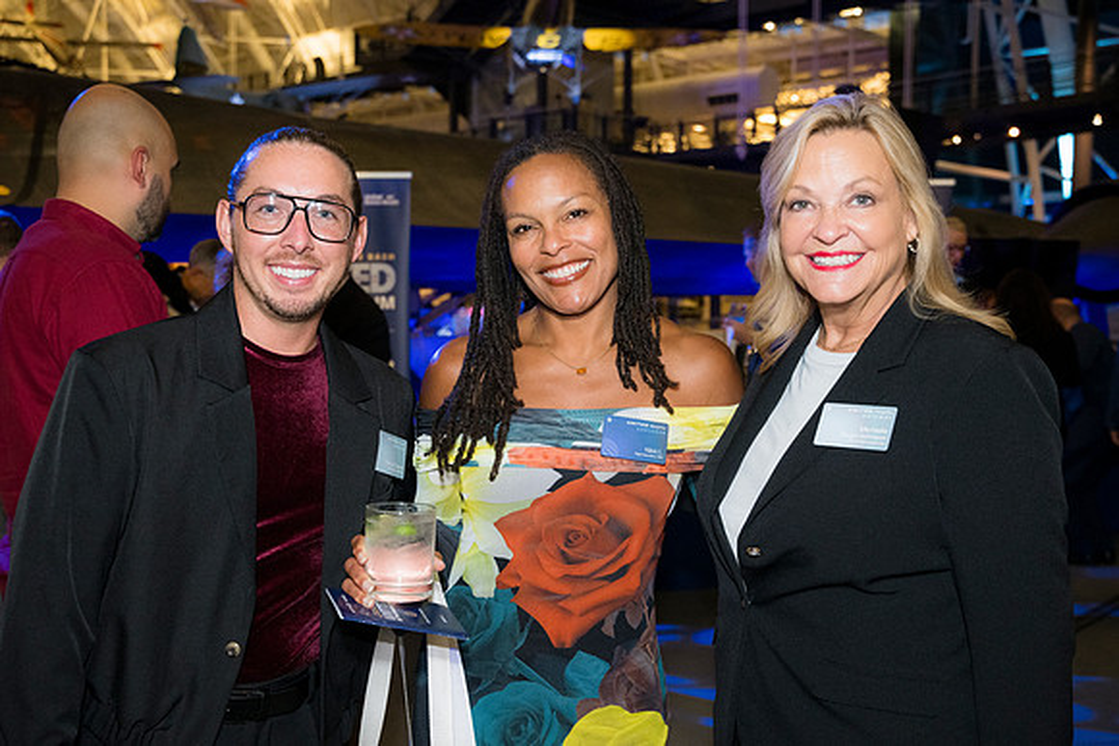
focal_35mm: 36
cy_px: 373
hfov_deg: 53.1
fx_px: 1119
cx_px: 560
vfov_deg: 36.9
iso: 3200
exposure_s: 1/125
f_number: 4
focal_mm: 36
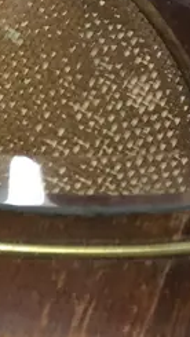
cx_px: -279
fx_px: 1181
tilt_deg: -55.3
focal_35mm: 132
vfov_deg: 15.9
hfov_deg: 8.4
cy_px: -21
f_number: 2.2
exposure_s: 1/17
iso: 50
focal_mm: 4.15
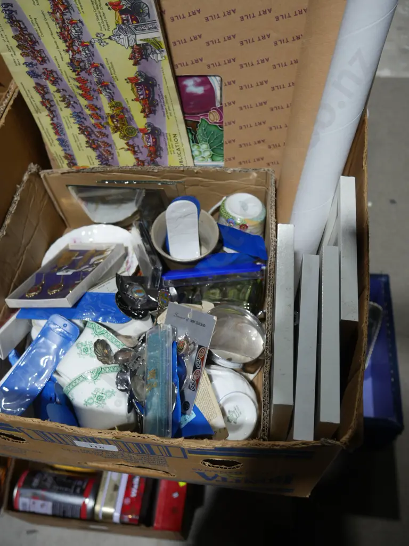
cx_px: 204
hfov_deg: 44.2
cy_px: 273
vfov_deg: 56.8
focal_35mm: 32
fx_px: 504
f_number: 3.6
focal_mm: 16
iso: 200
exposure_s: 1/80
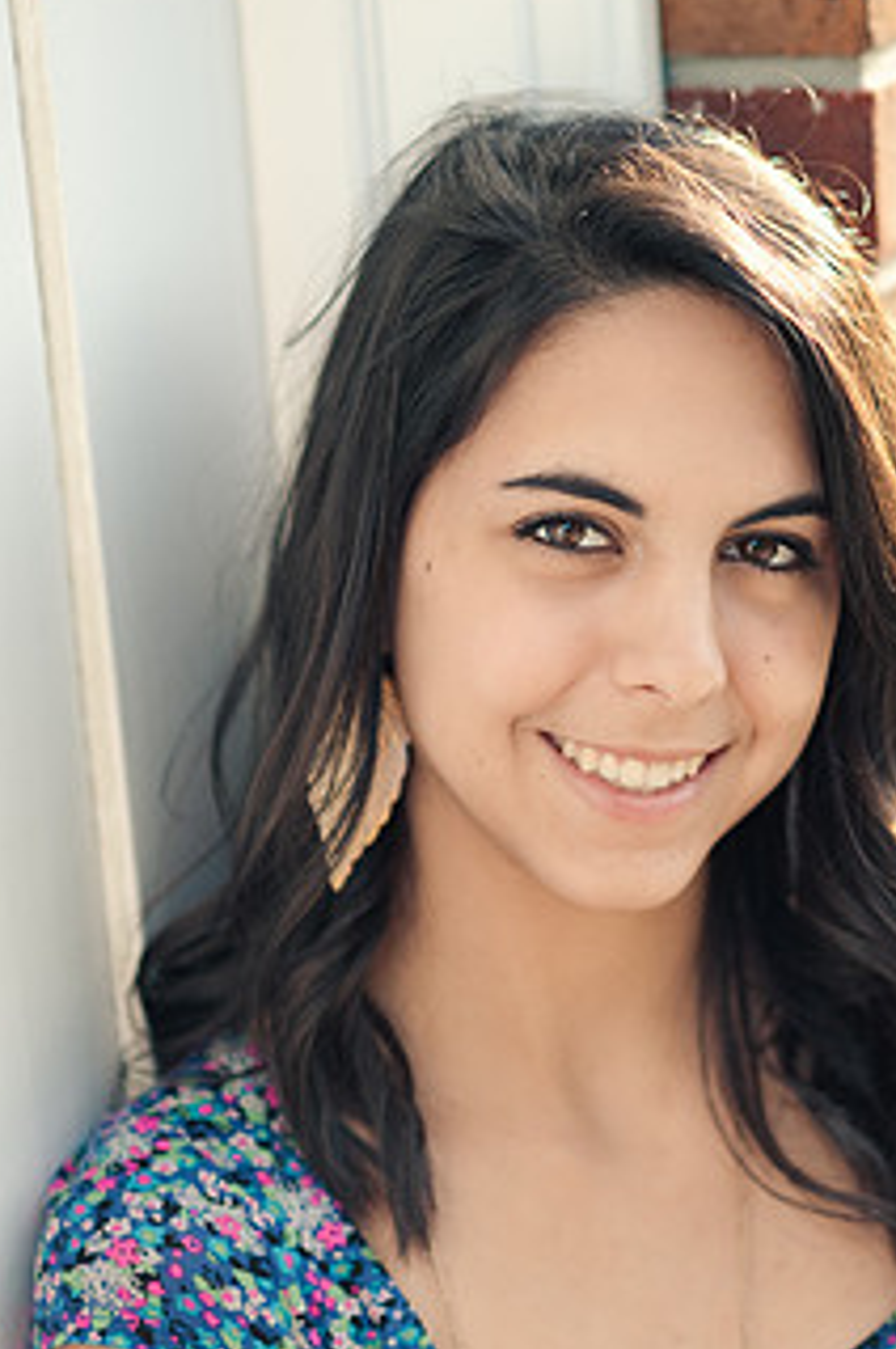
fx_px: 4489
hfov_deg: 11.4
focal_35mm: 120
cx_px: 598
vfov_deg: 17.1
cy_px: 854
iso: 200
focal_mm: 85
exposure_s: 1/125
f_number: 2.5
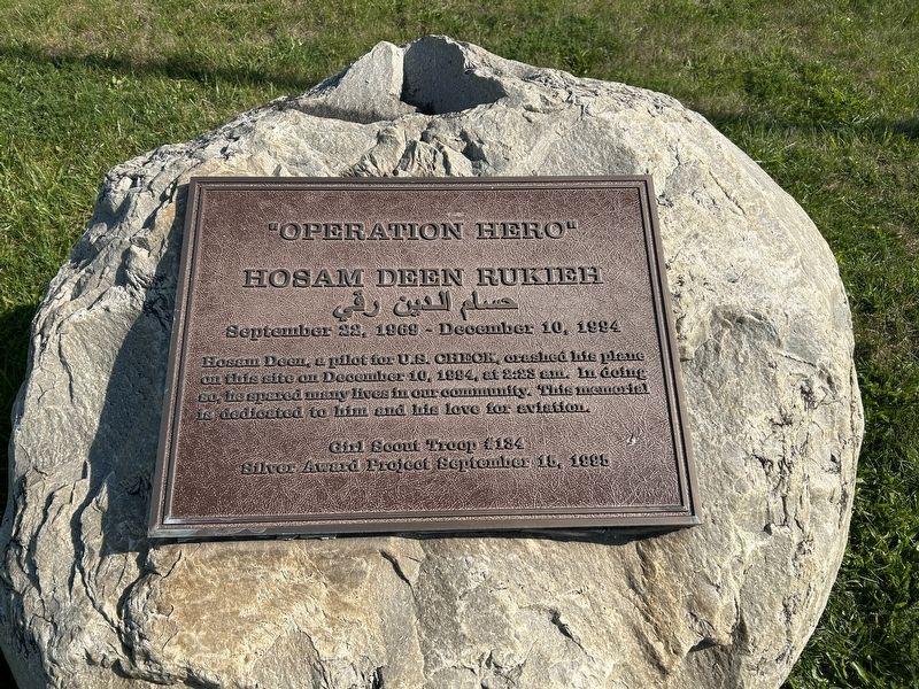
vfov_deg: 53.1
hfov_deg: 67.3
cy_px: 344
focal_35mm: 26
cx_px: 460
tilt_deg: -46.5
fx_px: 690
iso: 50
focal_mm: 5.7
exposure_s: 1/4115
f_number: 1.5
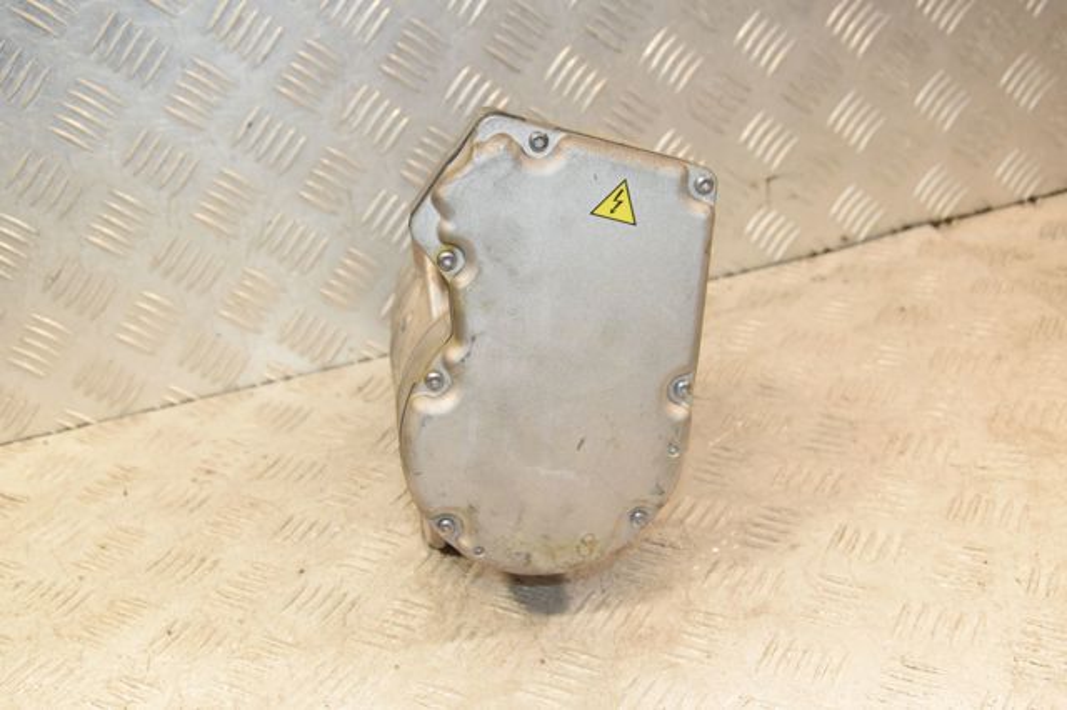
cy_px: 355
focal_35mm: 45
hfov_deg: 43.6
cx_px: 534
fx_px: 1333
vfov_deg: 29.8
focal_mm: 30
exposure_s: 1/200
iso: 1600
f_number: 6.3
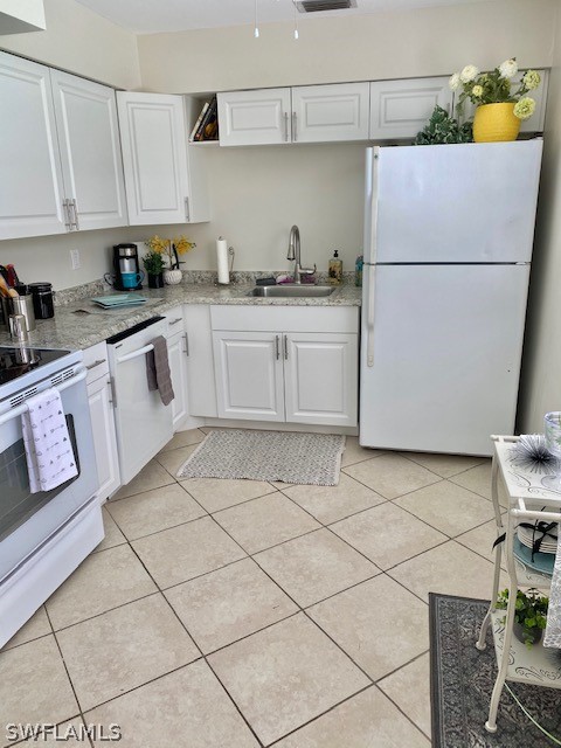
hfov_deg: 53.1
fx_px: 562
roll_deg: +0.2
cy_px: 374
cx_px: 280
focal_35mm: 26
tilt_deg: -16.8
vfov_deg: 67.3
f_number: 1.8
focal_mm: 4.25
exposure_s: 1/122
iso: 40
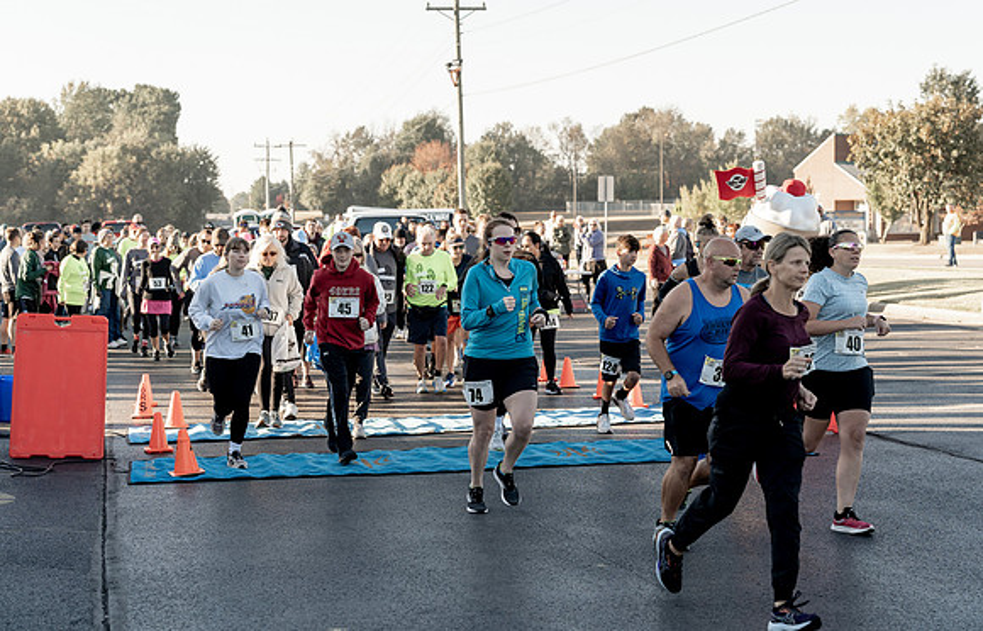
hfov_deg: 33.4
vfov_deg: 21.8
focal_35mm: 61
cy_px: 280
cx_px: 497
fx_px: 1639
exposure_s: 1/400
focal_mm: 55
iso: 100
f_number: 3.5
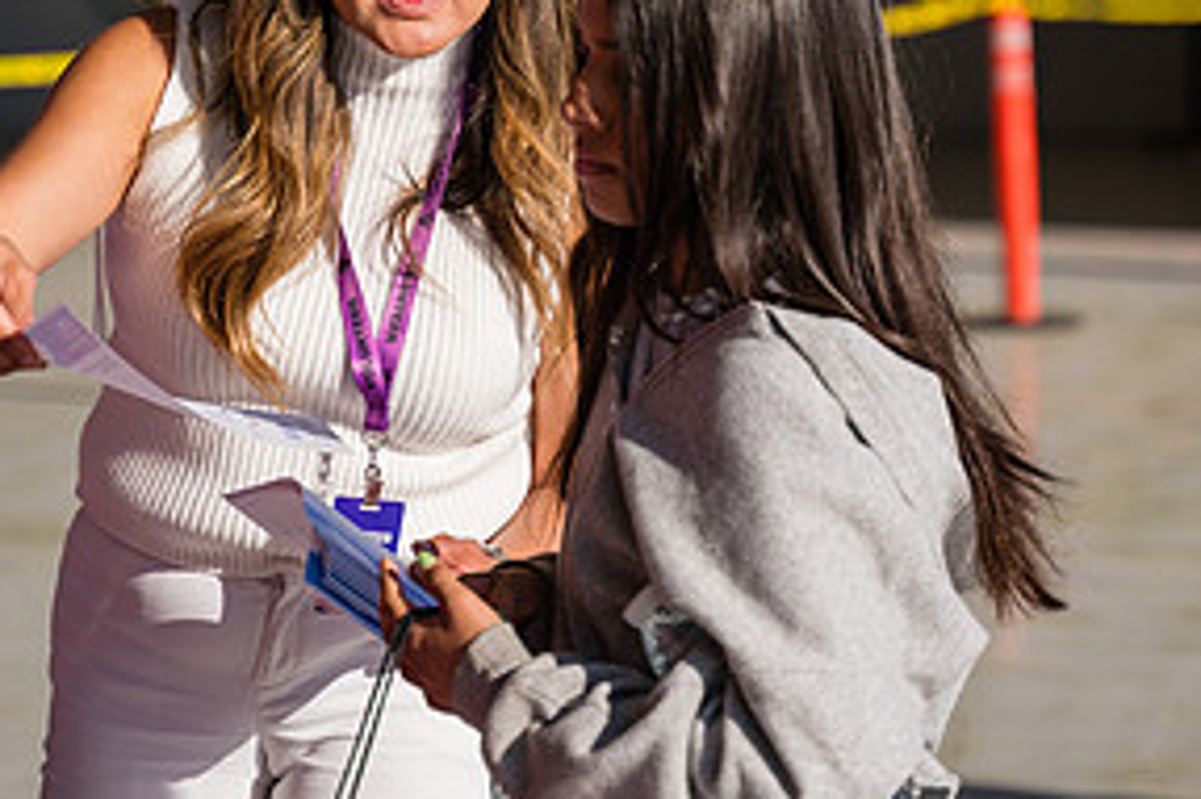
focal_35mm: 166
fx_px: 5535
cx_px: 666
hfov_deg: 12.4
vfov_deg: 8.3
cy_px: 228
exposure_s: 1/1600
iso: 100
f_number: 3.2
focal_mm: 69
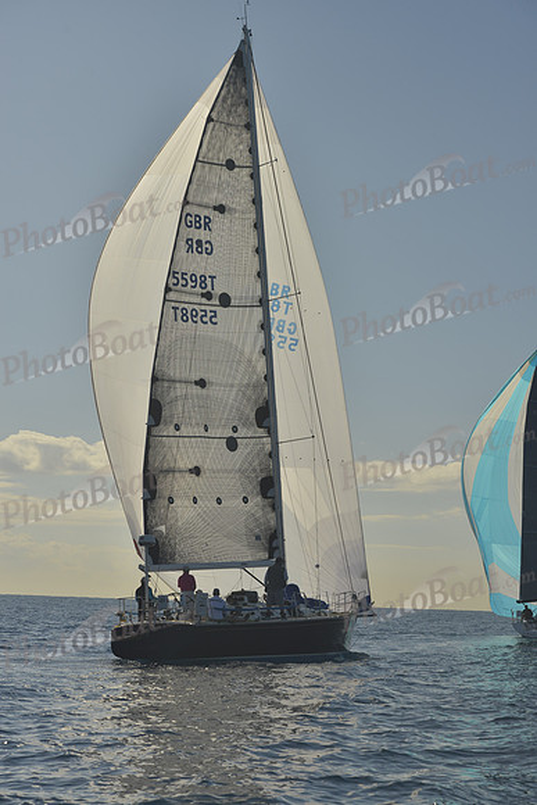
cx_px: 268
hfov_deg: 19.5
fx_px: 1565
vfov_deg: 28.8
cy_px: 402
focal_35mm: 70
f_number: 9
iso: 200
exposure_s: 1/800
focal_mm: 70
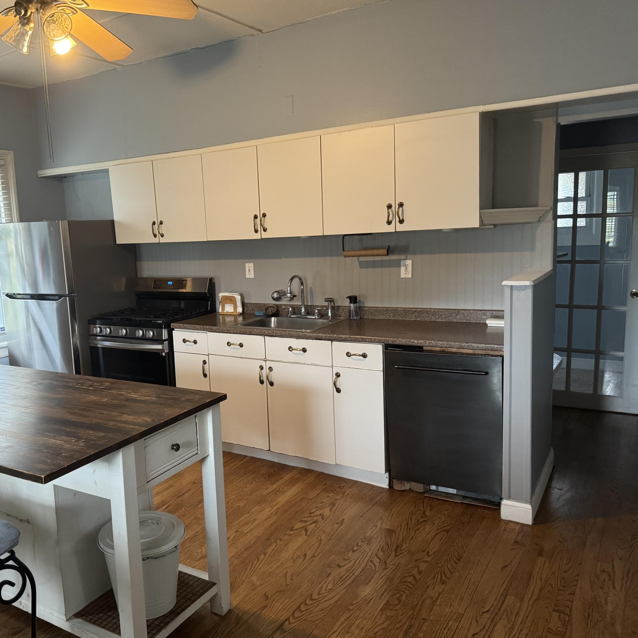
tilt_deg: -9.0
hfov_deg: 54.4
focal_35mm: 29
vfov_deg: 55.6
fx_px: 605
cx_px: 207
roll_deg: +3.4
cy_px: 323
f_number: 1.78
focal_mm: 6.76
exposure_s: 1/42
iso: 400
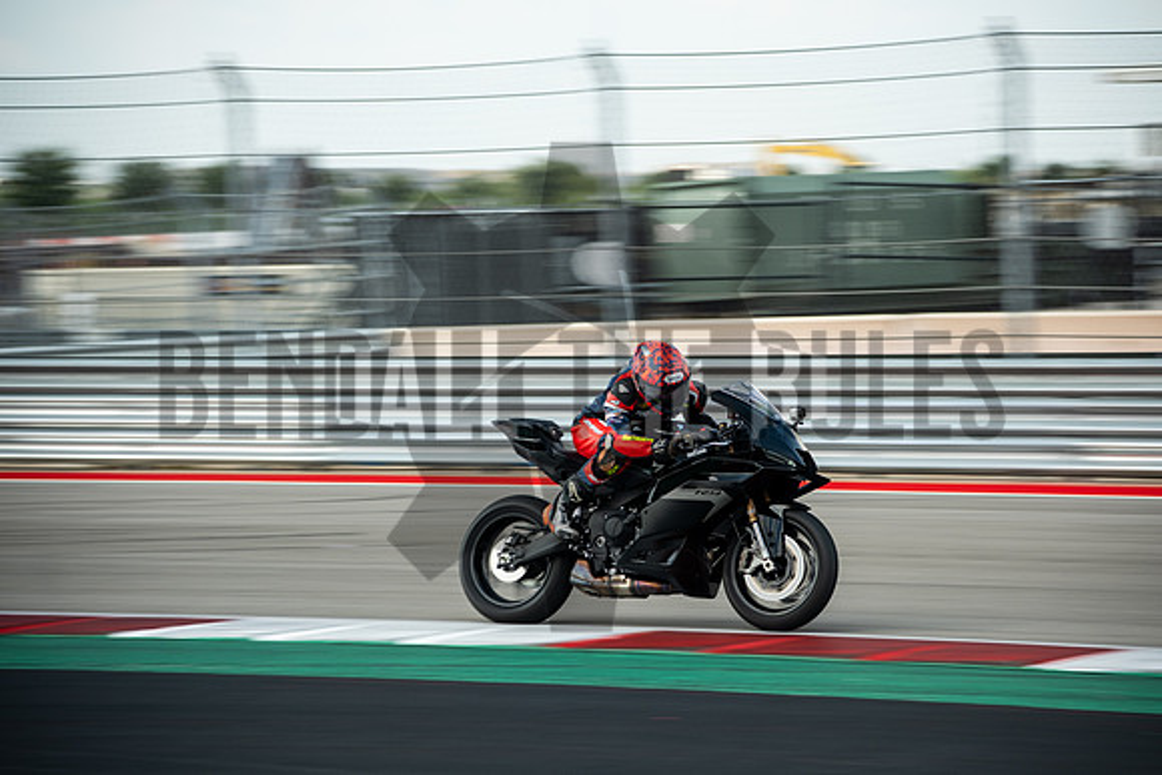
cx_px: 581
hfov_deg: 13.7
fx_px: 4843
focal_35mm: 150
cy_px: 388
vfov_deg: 9.2
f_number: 4.5
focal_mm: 100
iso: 160
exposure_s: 1/200
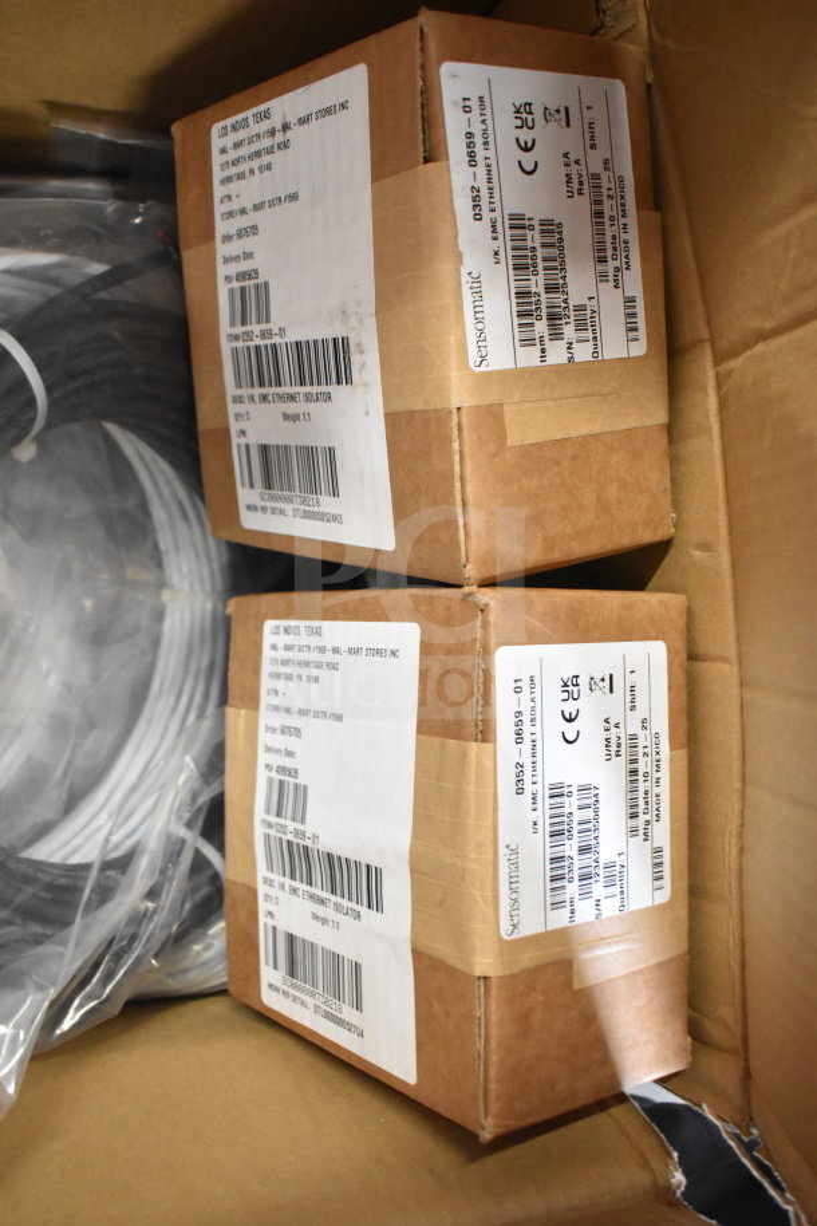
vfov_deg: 55.1
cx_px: 408
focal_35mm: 34
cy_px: 613
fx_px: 1174
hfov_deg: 38.4
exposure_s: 1/40
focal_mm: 23
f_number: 3.8
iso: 3600
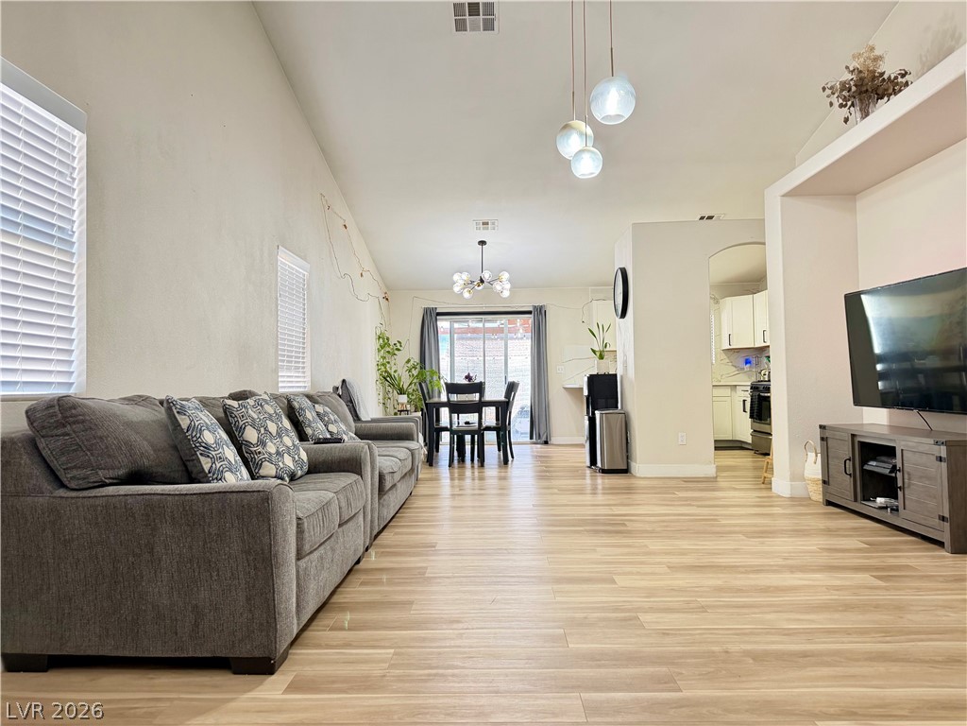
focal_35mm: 24
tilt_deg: +1.1
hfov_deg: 71.6
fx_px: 670
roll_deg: +0.9
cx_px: 484
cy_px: 363
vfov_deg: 56.8
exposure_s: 1/60
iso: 320
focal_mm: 6.76
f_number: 1.78
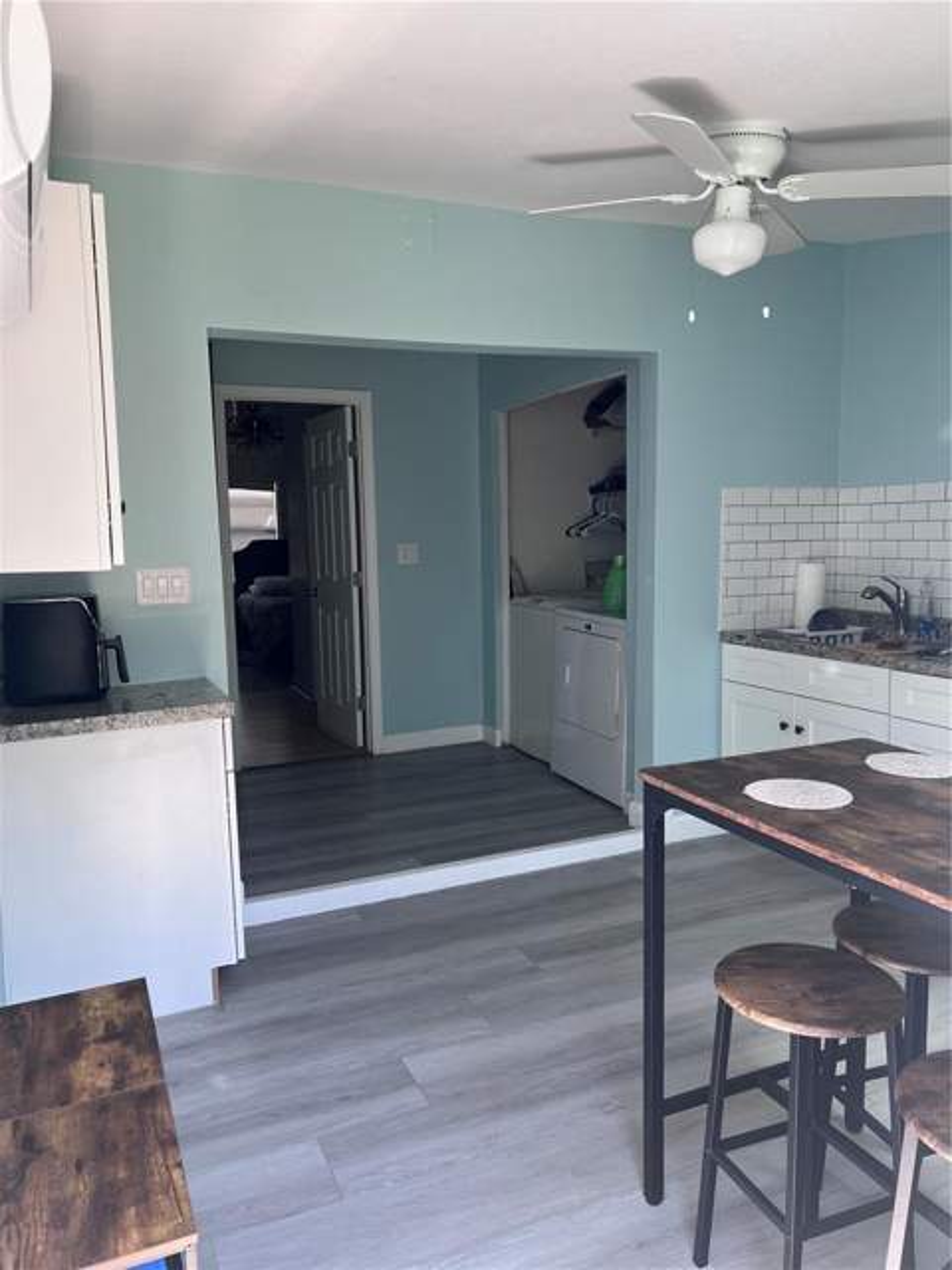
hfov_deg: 53.1
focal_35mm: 26
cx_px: 476
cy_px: 635
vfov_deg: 67.3
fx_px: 953
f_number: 1.5
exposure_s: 1/121
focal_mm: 5.7
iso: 32
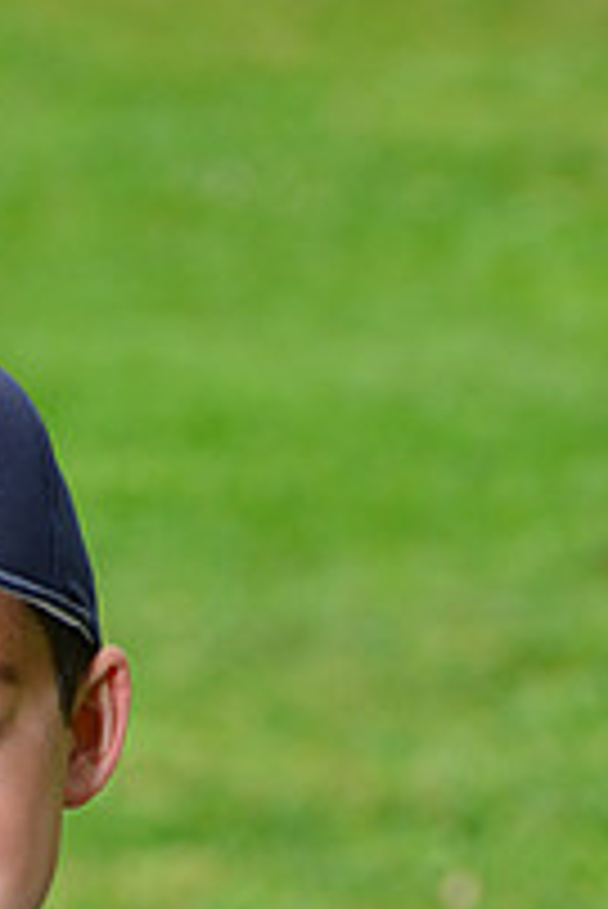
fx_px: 13403
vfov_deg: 3.9
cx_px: -97
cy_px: 1152
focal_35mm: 530
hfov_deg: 2.6
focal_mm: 185
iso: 160
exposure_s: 1/200
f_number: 10
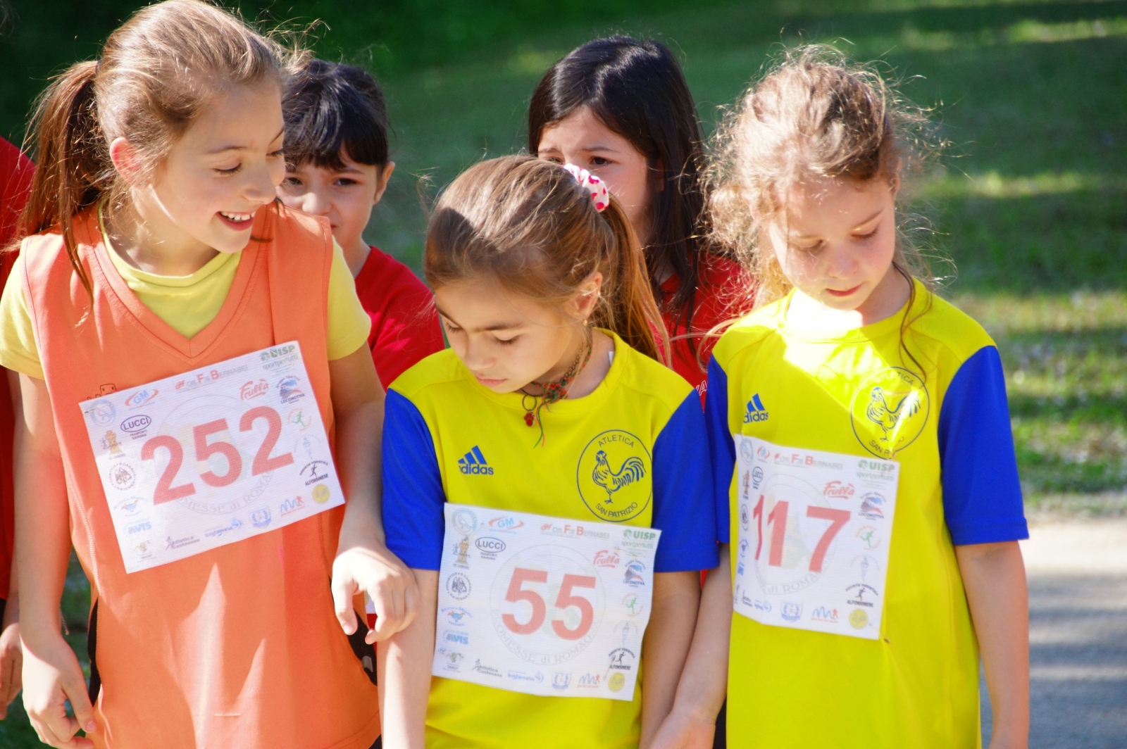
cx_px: 564
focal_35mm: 300
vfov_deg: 4.6
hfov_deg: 6.9
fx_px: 9384
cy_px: 374
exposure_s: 1/640
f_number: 6.3
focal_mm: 200
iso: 1000
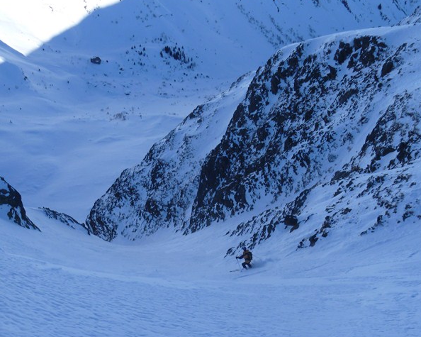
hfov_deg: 40.3
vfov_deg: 31.8
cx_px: 212
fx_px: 573
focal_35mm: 46
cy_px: 275
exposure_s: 1/200
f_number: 5.6
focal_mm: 6.3
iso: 80
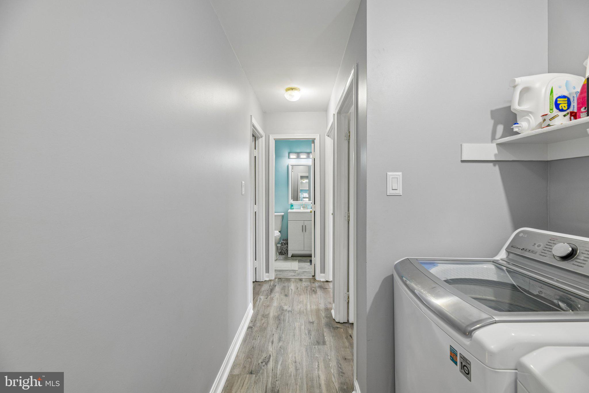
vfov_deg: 81.2
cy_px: 196
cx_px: 294
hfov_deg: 104.3
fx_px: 229
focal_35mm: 14
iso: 360
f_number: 8
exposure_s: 1/15
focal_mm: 14
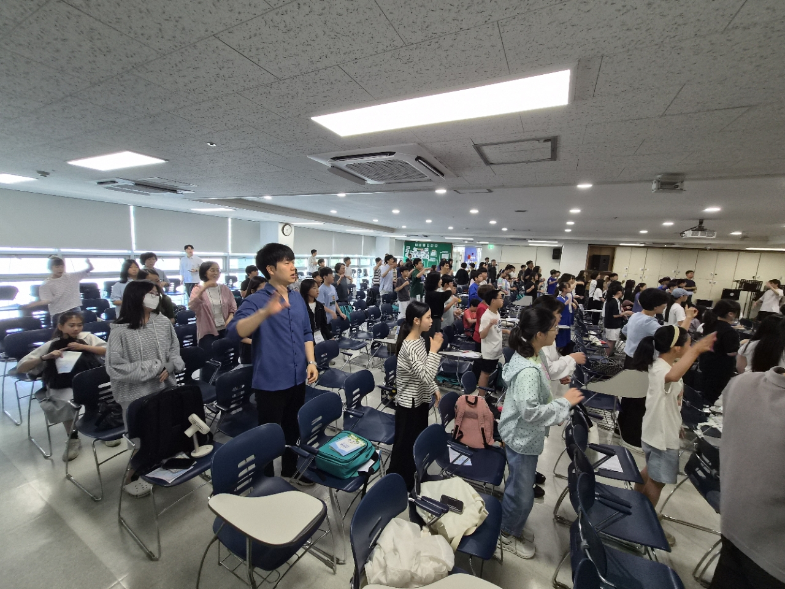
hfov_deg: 106.2
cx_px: 392
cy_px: 294
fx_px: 295
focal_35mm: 13
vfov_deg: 89.9
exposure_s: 1/60
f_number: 2.2
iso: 80
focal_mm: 1.7
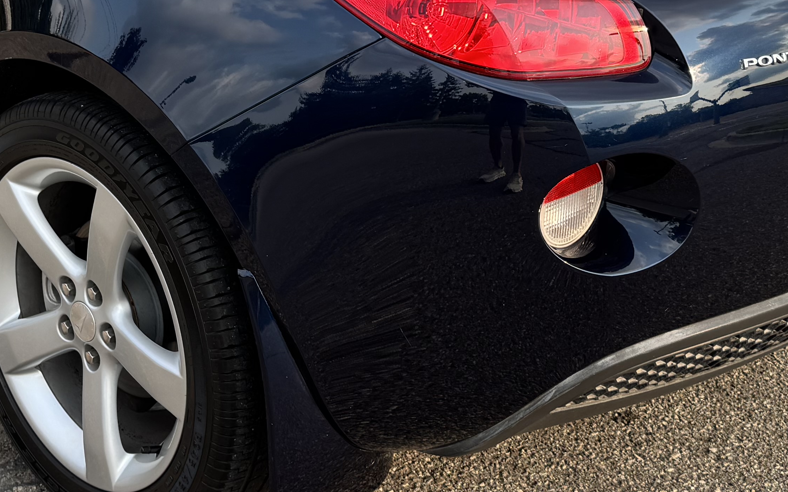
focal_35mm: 65
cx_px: 233
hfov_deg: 31.2
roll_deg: -1.5
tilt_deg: -19.2
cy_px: 99
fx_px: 1396
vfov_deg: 19.8
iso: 80
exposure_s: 1/888
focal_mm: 6.76
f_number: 1.78
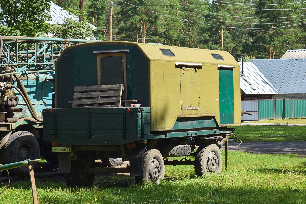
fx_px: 701
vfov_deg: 16.6
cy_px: 102
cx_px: 153
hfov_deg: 24.6
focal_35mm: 82
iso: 200
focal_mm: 55
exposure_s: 1/500
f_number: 5.6
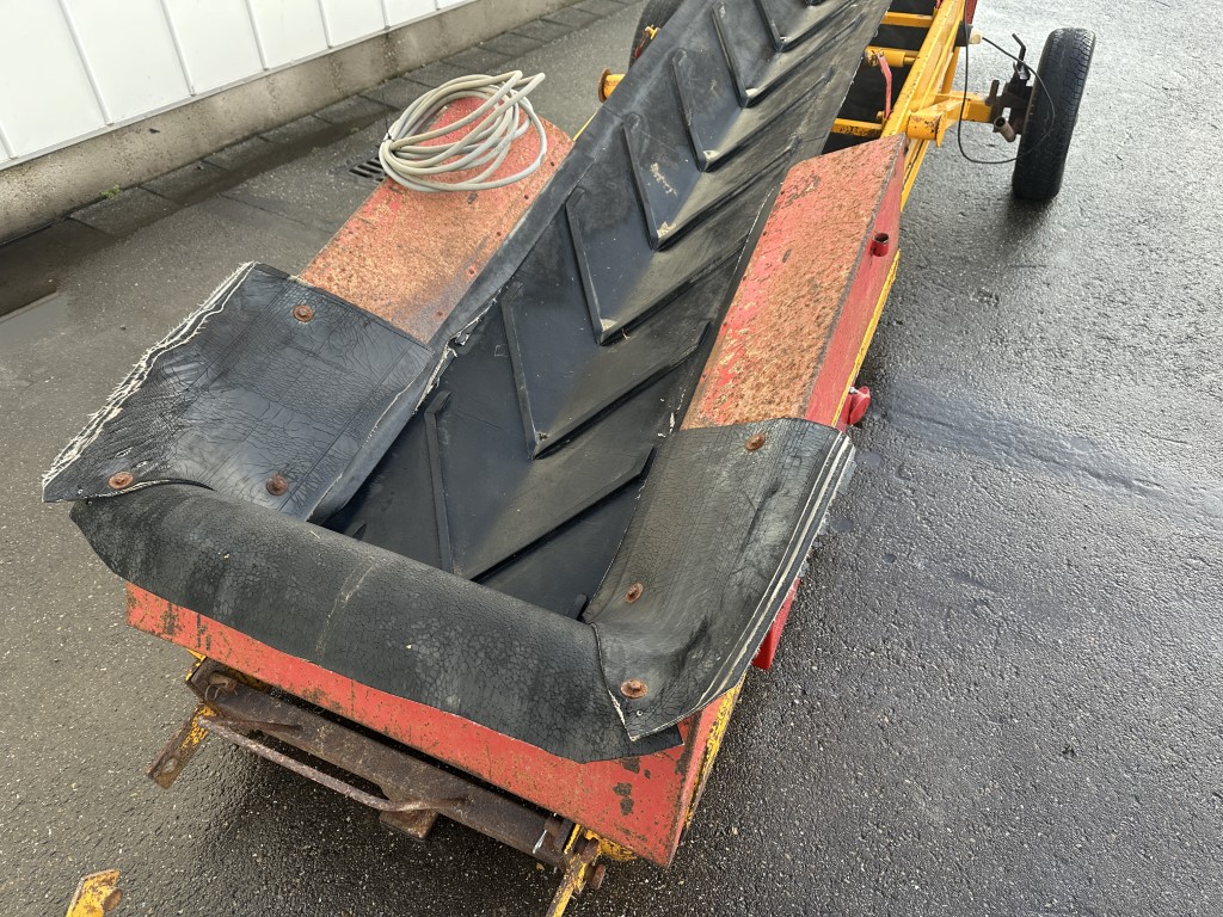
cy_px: 458
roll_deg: -0.5
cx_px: 612
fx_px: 848
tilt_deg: -41.1
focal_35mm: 24
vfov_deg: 56.8
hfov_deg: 71.6
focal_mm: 6.86
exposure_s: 1/251
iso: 80
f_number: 1.78
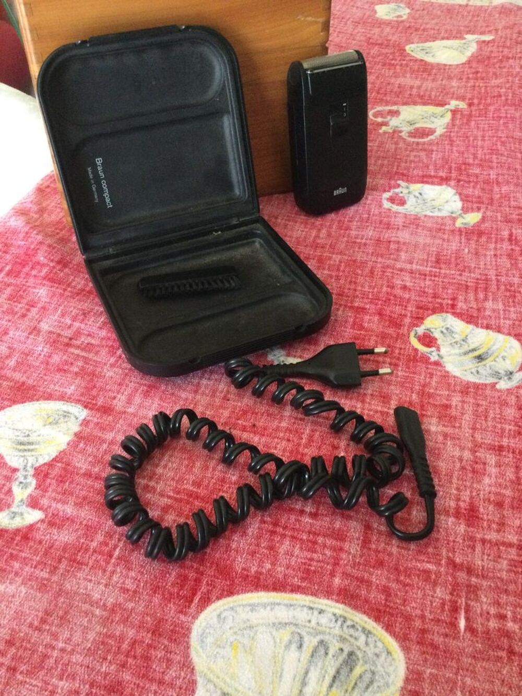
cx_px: 261
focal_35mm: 31
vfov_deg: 58.3
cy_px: 348
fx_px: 623
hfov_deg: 45.4
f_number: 2.4
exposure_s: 1/25
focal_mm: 3.3
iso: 200
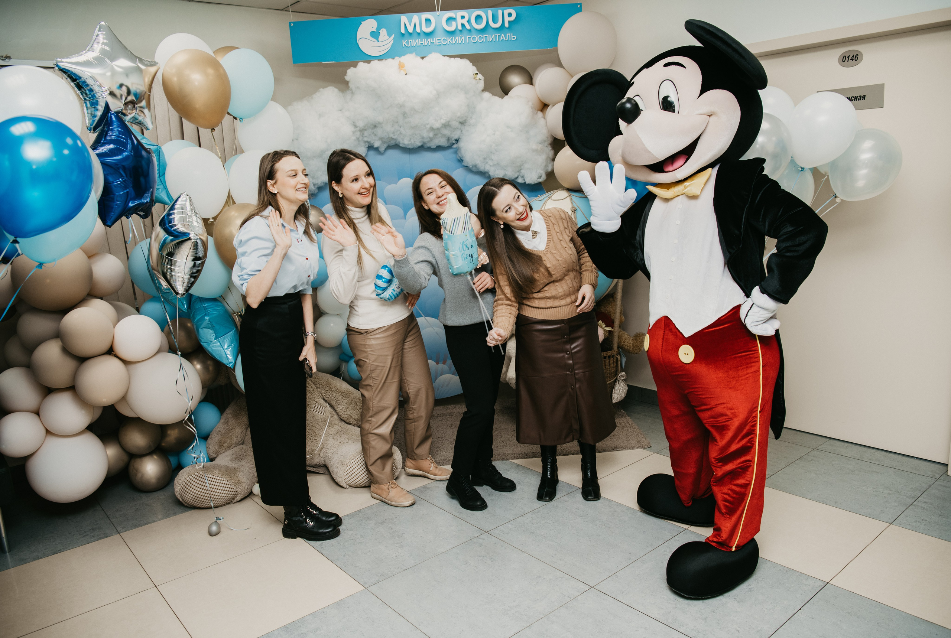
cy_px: 323
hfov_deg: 68.4
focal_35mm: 26
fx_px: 700
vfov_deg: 49.0
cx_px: 484
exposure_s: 1/160
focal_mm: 26
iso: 160
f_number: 4
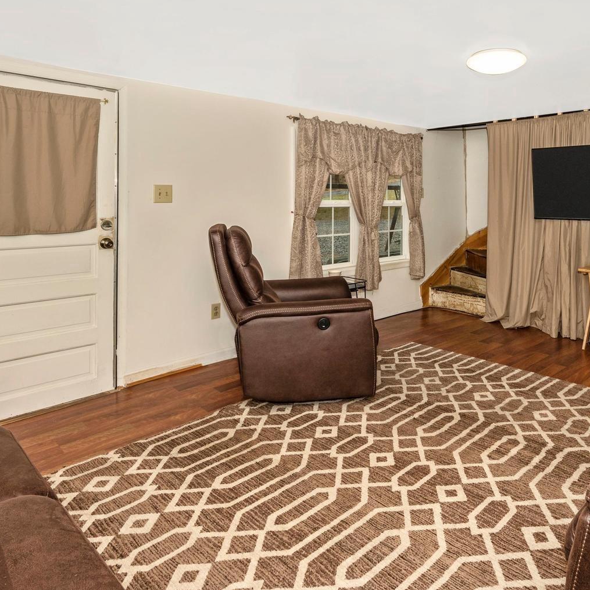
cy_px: 214
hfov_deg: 63.6
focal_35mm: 24
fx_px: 463
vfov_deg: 63.9
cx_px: 386
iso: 250
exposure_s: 1/60
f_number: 8
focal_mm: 14
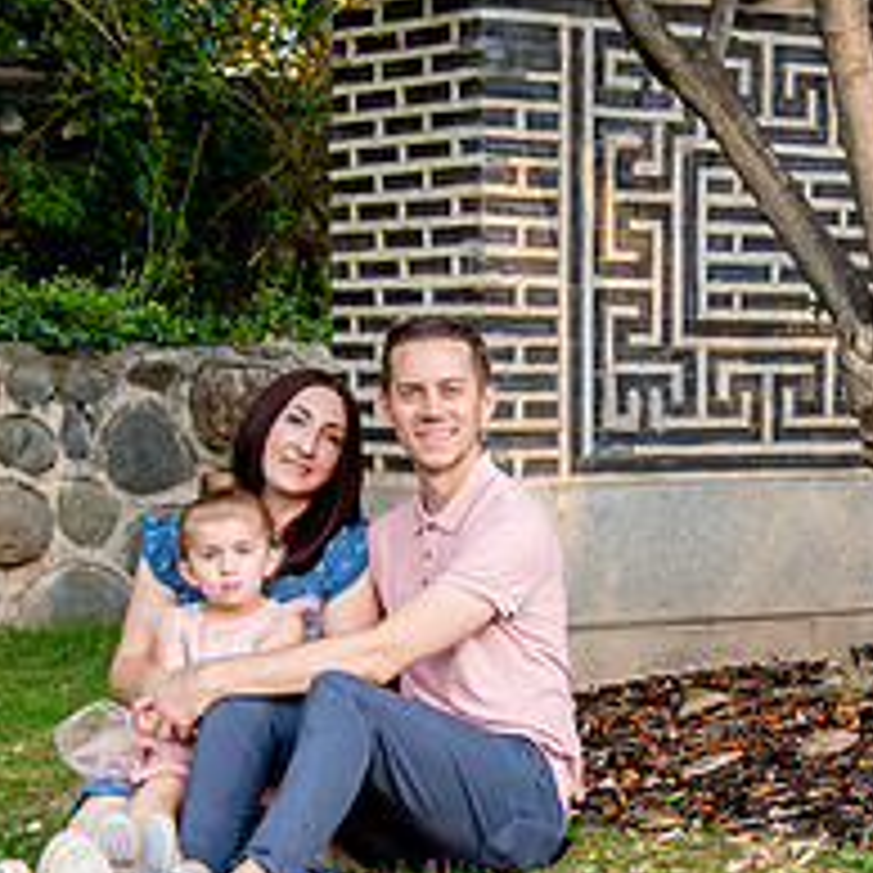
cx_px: 711
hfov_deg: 15.4
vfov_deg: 15.5
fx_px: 3196
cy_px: 504
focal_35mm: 112
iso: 640
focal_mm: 44
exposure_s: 1/200
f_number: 4
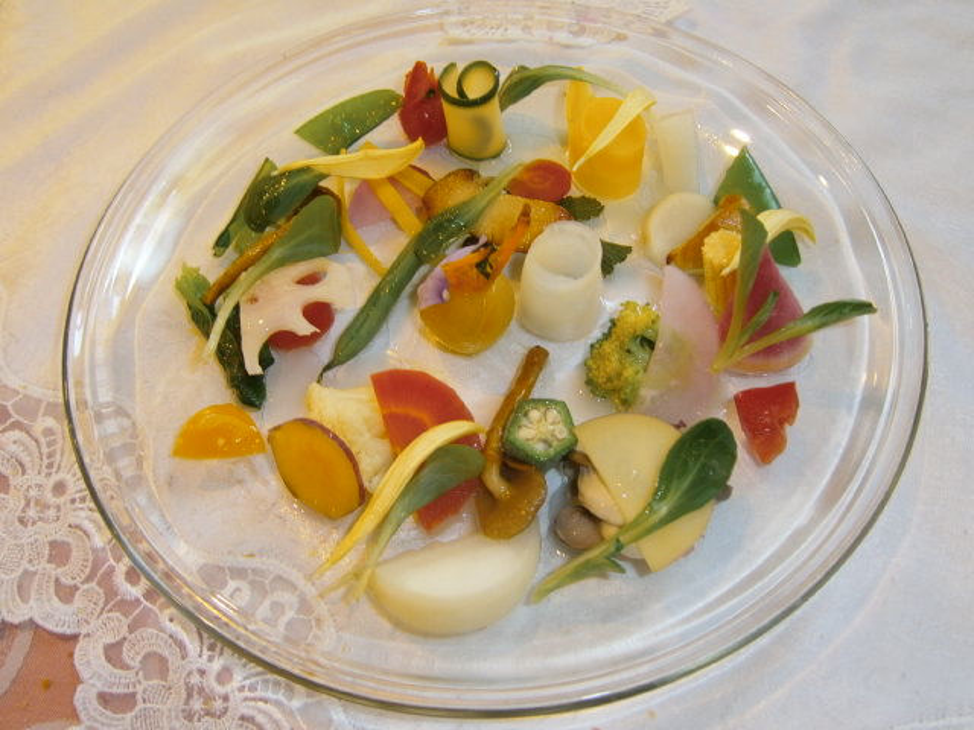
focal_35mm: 26
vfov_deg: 53.1
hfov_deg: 67.3
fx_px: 732
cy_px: 365
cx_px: 487
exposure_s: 1/30
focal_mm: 4.7
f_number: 2.8
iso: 80
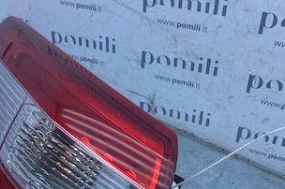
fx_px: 451
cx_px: 102
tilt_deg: -50.9
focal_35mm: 57
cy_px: 215
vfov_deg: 22.2
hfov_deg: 34.8
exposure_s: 1/1082
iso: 32
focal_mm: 4.25
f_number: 1.8
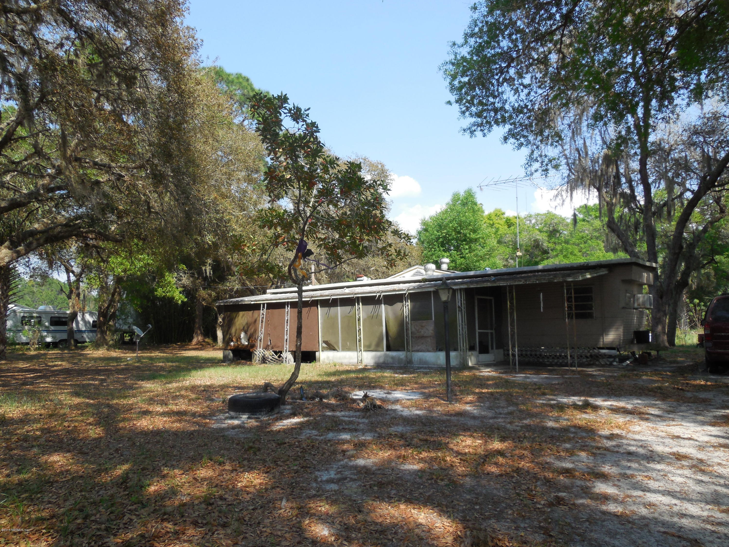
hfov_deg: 69.4
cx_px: 364
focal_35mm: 25
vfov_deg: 54.9
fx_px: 526
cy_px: 274
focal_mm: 4.5
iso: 125
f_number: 3.1
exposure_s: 1/800
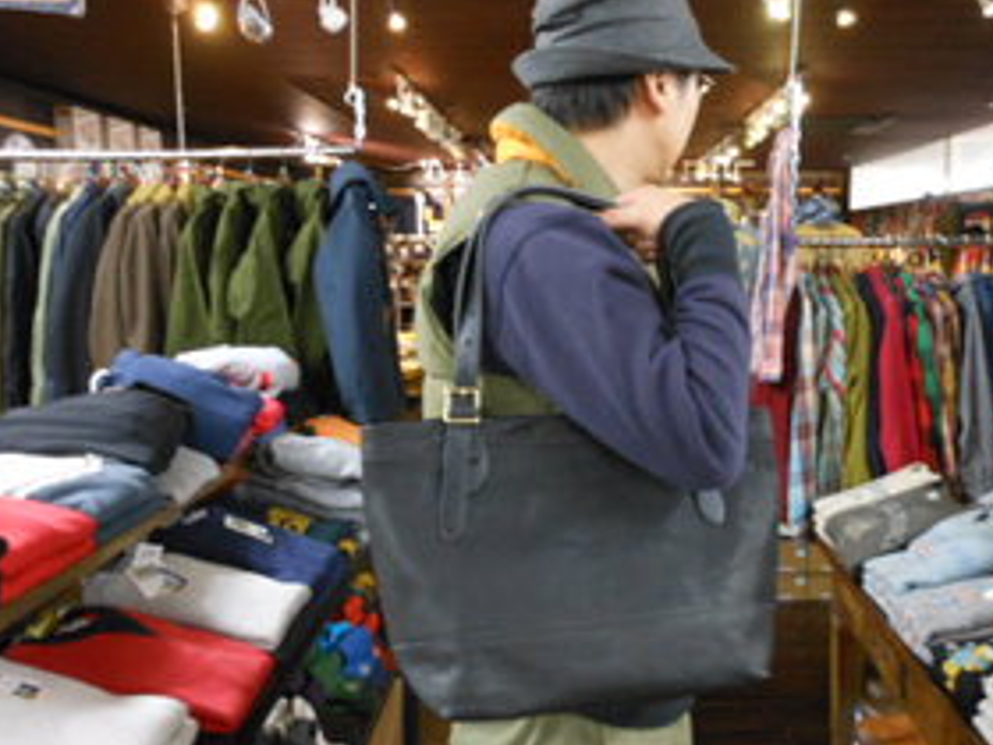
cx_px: 589
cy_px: 399
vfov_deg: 40.7
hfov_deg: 52.3
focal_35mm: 35
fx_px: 1004
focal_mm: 5
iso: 400
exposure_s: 1/13
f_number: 3.7
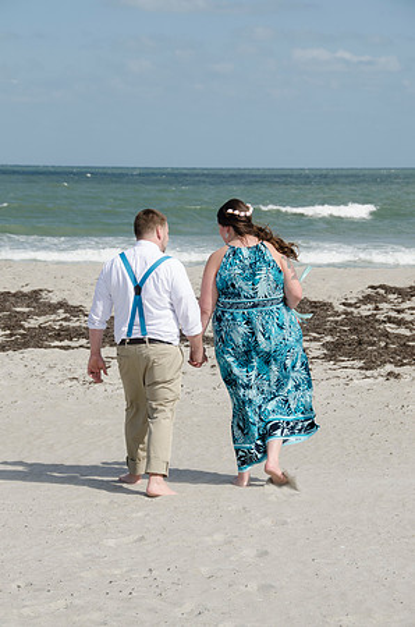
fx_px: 1954
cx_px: 208
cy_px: 314
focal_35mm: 112
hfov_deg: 12.1
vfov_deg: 18.2
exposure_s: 1/250
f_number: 11
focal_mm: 75
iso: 100
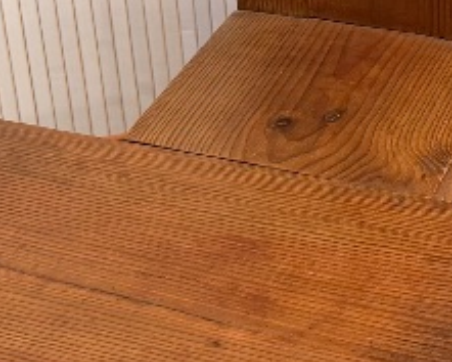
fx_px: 1700
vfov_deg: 11.9
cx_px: 268
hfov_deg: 15.1
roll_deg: +5.2
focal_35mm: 127
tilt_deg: -26.8
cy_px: -70
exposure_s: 1/50
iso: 200
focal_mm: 6.76
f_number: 1.78
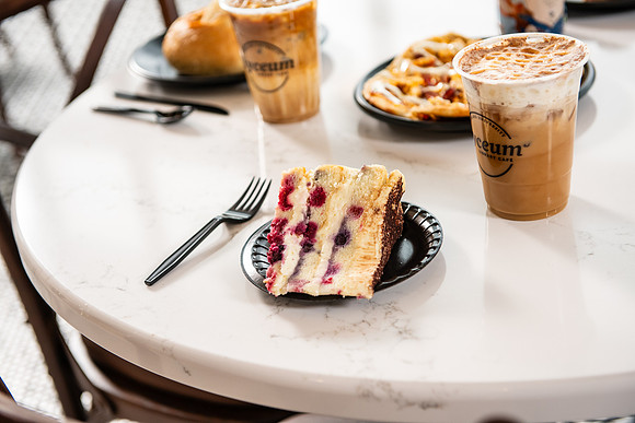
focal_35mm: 62
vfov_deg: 21.9
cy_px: 212
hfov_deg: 32.4
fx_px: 1094
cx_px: 318
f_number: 4
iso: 640
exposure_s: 1/200
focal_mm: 62
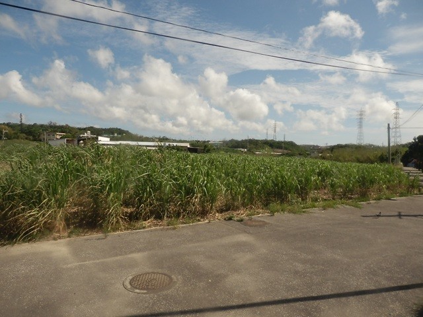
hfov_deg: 69.4
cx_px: 212
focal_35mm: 25
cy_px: 158
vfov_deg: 54.9
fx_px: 305
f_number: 3
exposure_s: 1/500
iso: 80
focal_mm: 4.5
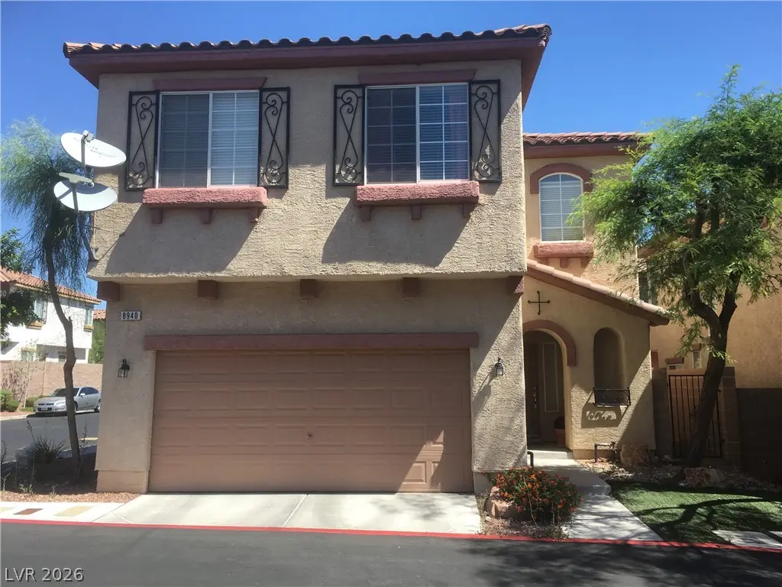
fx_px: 655
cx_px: 391
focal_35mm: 29
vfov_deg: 48.2
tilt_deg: +7.8
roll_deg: -0.6
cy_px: 294
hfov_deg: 61.7
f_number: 2.2
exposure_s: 1/855
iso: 25
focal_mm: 4.15
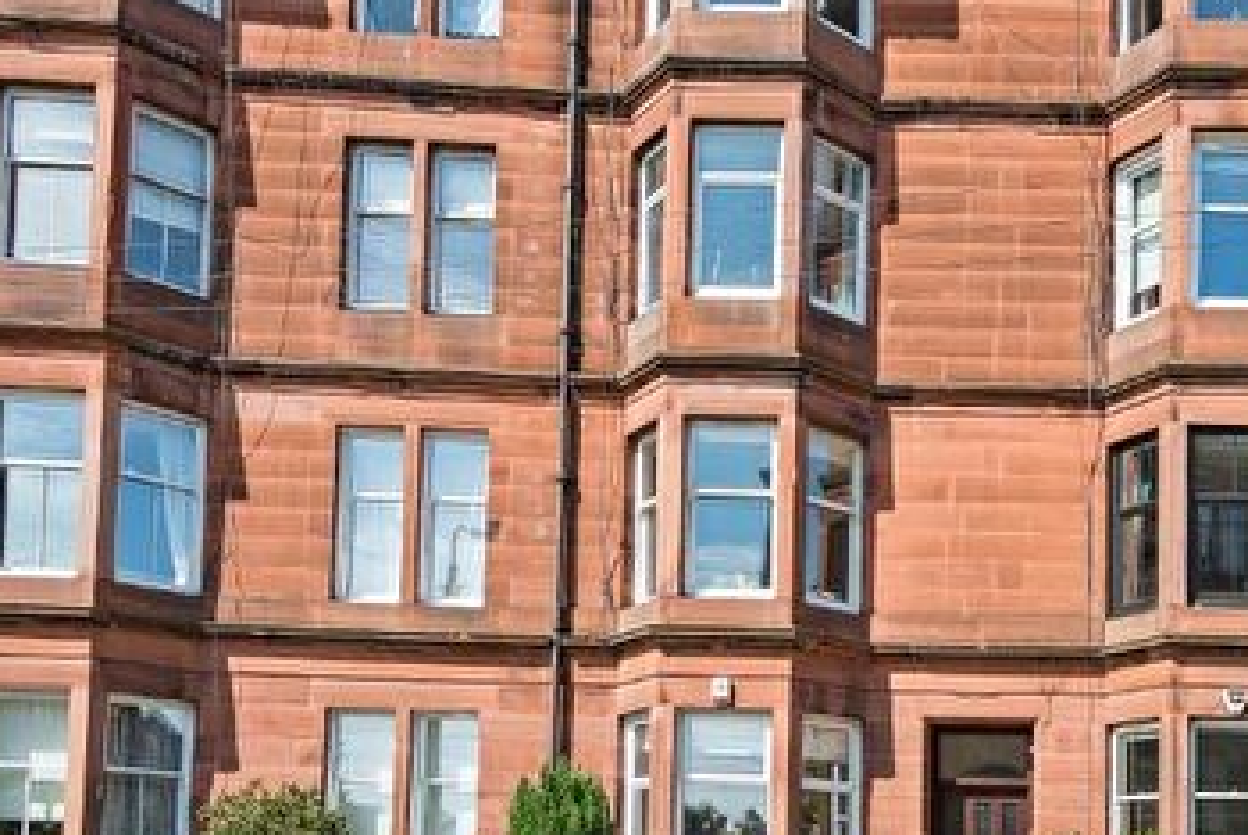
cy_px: 462
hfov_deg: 45.9
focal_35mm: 38
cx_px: 1120
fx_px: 1318
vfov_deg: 35.1
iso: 800
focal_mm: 19
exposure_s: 1/6400
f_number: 4
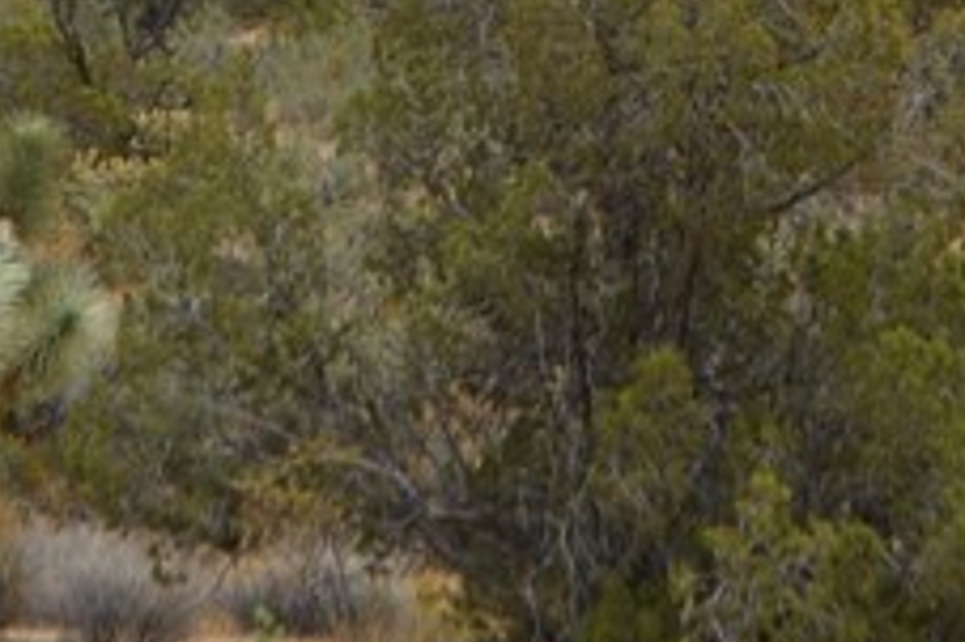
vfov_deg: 3.5
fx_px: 10564
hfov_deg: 5.2
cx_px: 1139
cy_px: -204
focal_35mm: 394
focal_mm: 55
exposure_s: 1/250
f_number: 8
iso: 100
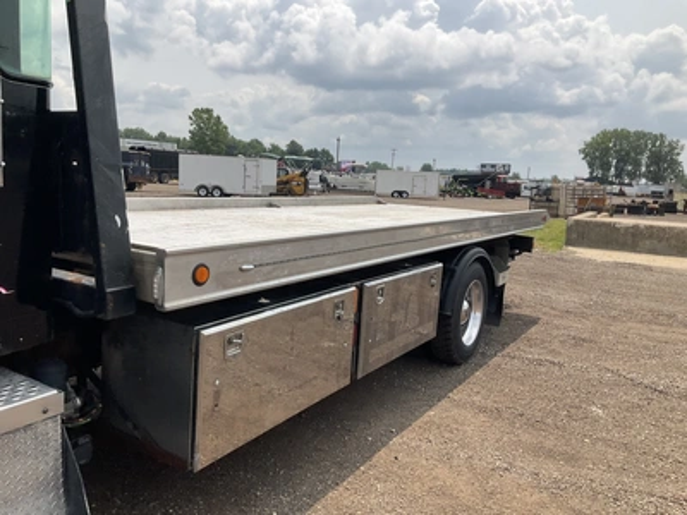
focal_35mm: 29
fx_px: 576
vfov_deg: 48.2
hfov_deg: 61.7
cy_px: 258
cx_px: 344
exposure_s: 1/2320
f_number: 1.8
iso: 25
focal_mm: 3
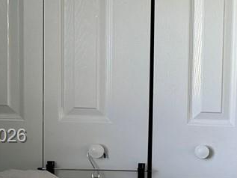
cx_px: 392
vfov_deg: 12.2
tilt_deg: -10.5
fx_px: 829
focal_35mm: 121
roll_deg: -3.7
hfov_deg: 14.7
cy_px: 137
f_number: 1.78
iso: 200
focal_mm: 6.76
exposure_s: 1/121
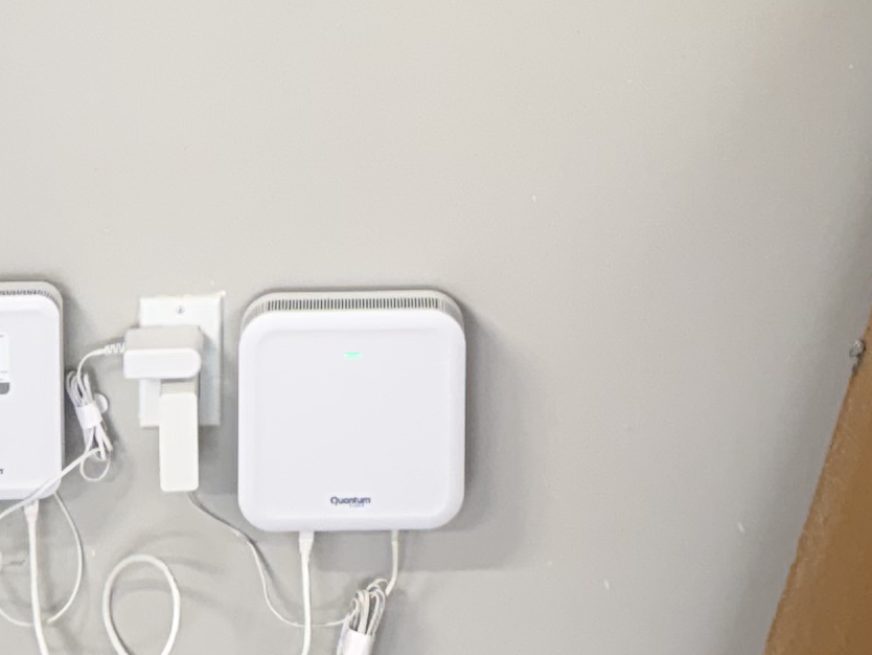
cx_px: 514
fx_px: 2923
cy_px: -752
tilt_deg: -6.0
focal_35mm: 116
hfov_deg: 17.0
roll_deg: -0.1
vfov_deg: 11.3
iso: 100
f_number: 1.78
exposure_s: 1/120
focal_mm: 6.76
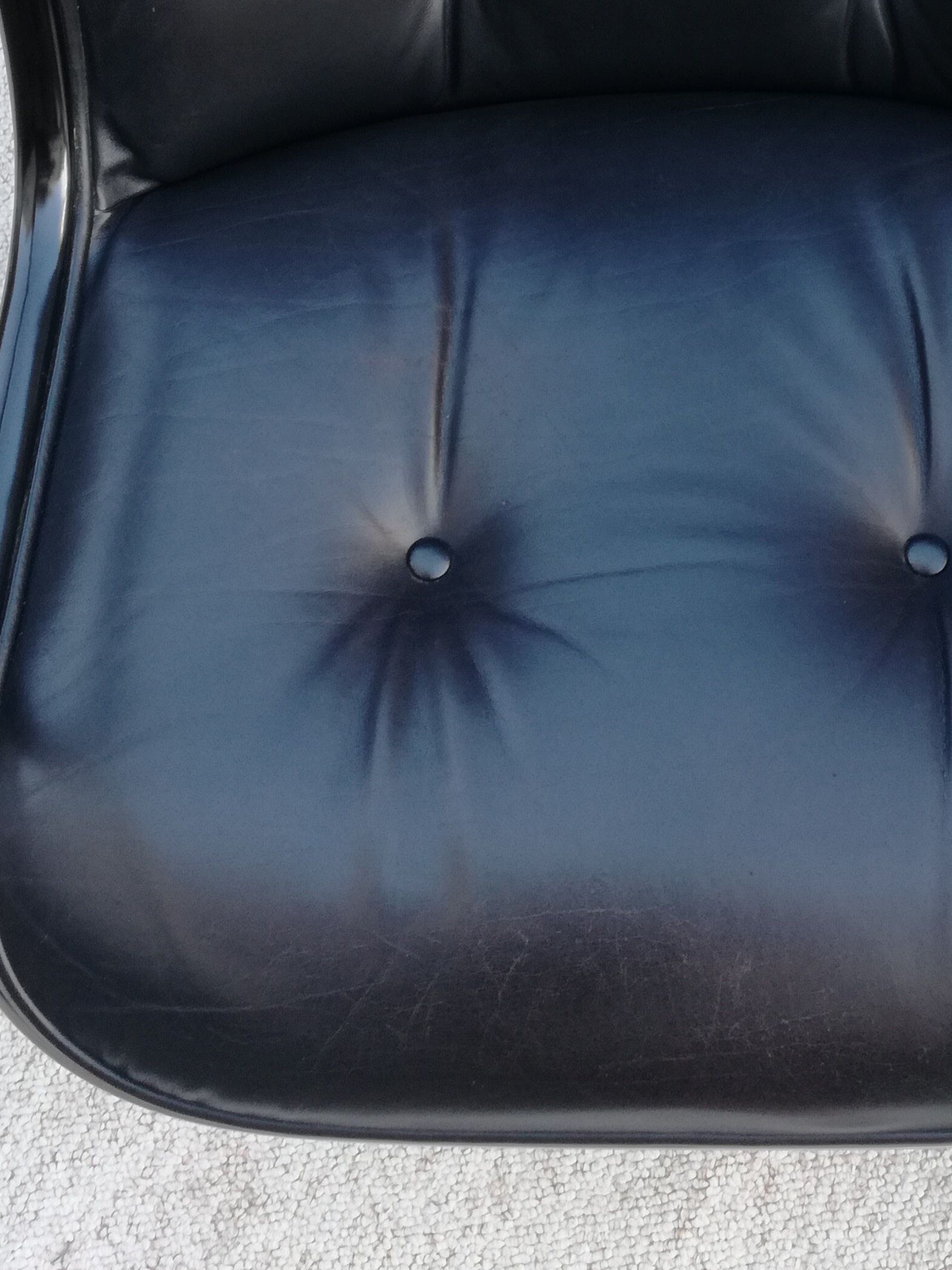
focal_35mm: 54
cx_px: 647
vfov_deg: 33.2
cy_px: 66
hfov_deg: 26.9
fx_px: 1980
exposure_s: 1/60
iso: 50
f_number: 2
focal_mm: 3.79
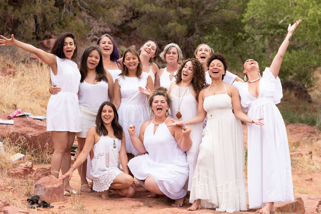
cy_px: 107
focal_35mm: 85
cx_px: 160
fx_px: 758
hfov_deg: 23.9
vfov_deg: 16.1
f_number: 4.5
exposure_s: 1/2000
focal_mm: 85
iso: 1600
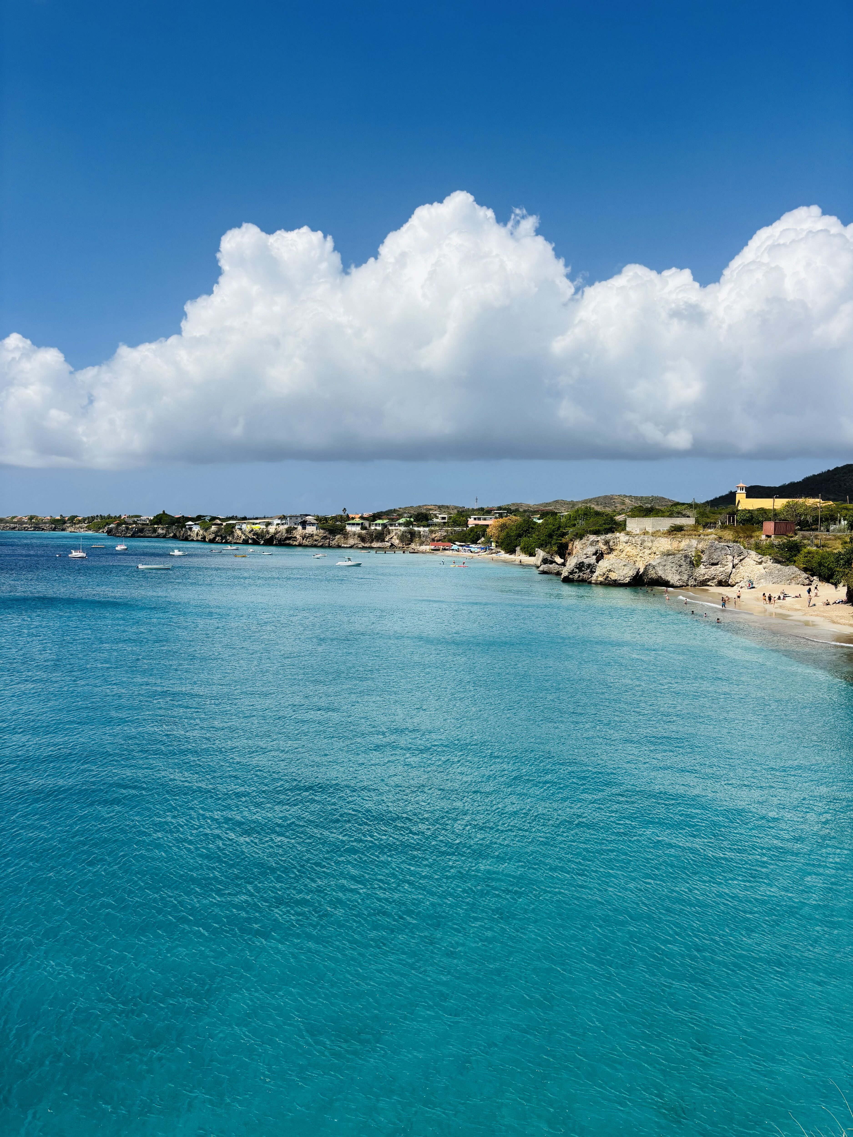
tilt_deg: -3.4
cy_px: 568
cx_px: 426
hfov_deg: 53.1
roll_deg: -0.2
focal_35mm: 26
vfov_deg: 67.3
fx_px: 854
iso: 50
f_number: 1.6
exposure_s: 1/6329
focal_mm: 5.96
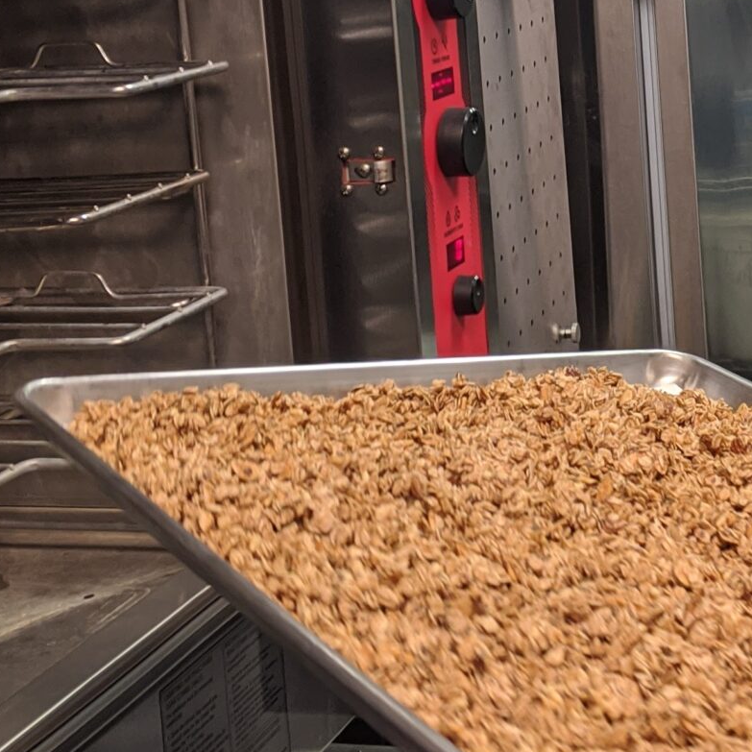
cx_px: 608
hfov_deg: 21.9
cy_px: 130
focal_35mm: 78
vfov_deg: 21.9
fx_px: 1917
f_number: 1.8
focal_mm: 4.44
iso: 61
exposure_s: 1/40
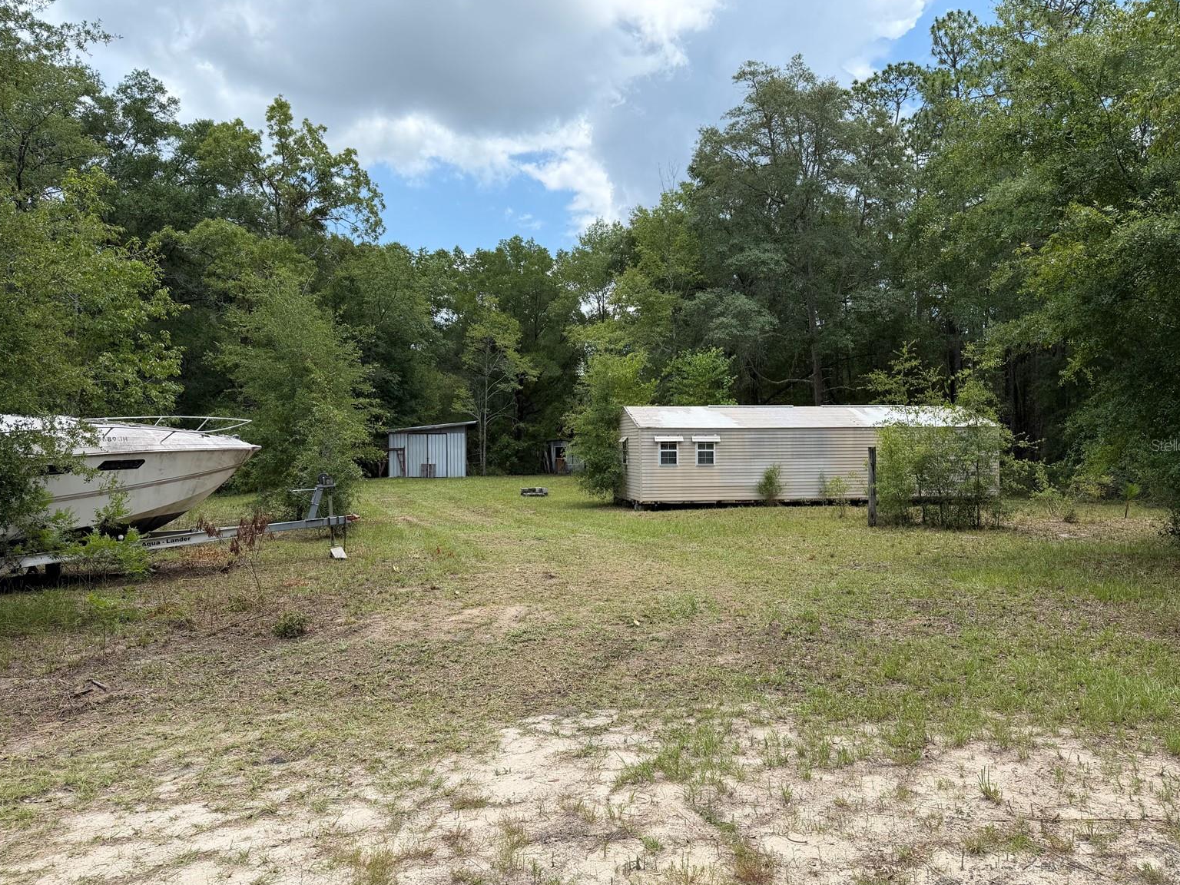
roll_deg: +1.0
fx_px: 852
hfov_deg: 69.4
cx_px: 609
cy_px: 445
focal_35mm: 25
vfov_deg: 54.9
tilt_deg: -0.6
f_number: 1.78
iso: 80
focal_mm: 6.76
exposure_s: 1/2611
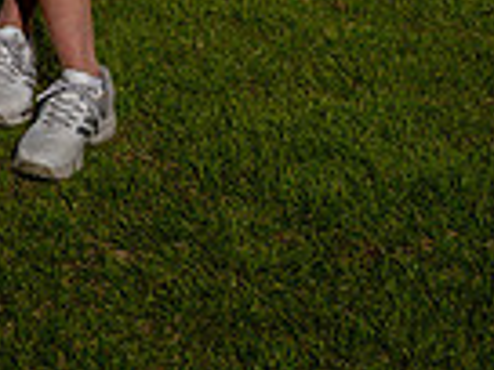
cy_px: -443
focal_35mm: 111
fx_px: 1584
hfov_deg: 17.4
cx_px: 15
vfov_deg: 11.6
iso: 200
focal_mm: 35
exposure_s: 1/250
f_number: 4
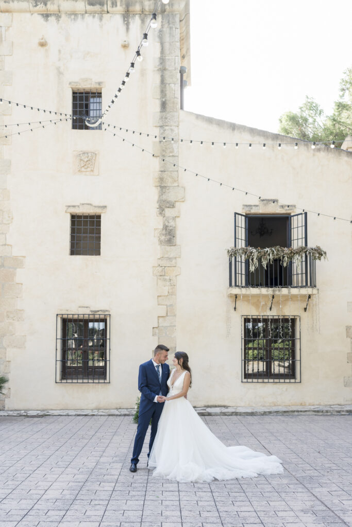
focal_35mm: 35
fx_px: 513
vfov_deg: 54.4
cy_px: 264
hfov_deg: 37.9
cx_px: 176
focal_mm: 35
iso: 500
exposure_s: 1/400
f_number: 4
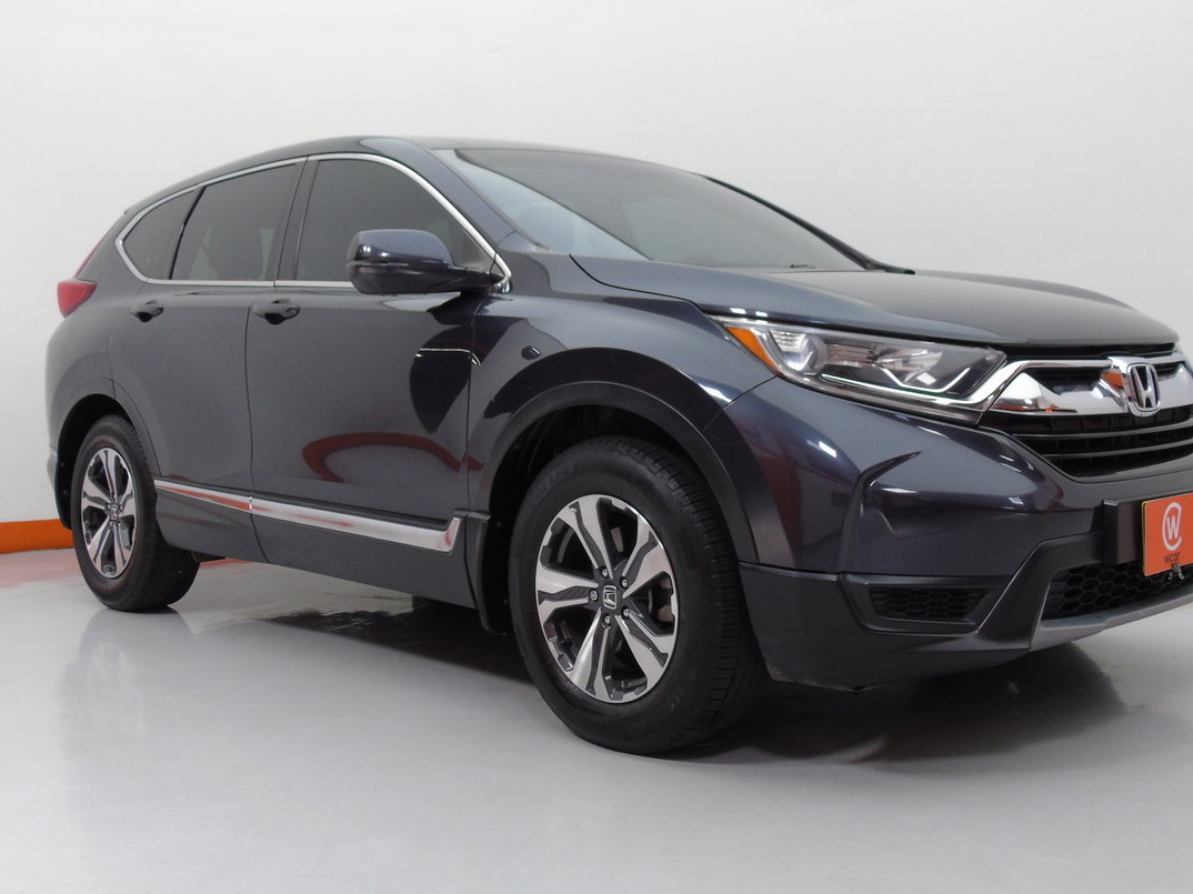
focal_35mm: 38
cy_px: 400
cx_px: 643
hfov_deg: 48.9
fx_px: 1309
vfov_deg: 37.7
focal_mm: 6.1
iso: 100
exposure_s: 1/30
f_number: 3.8
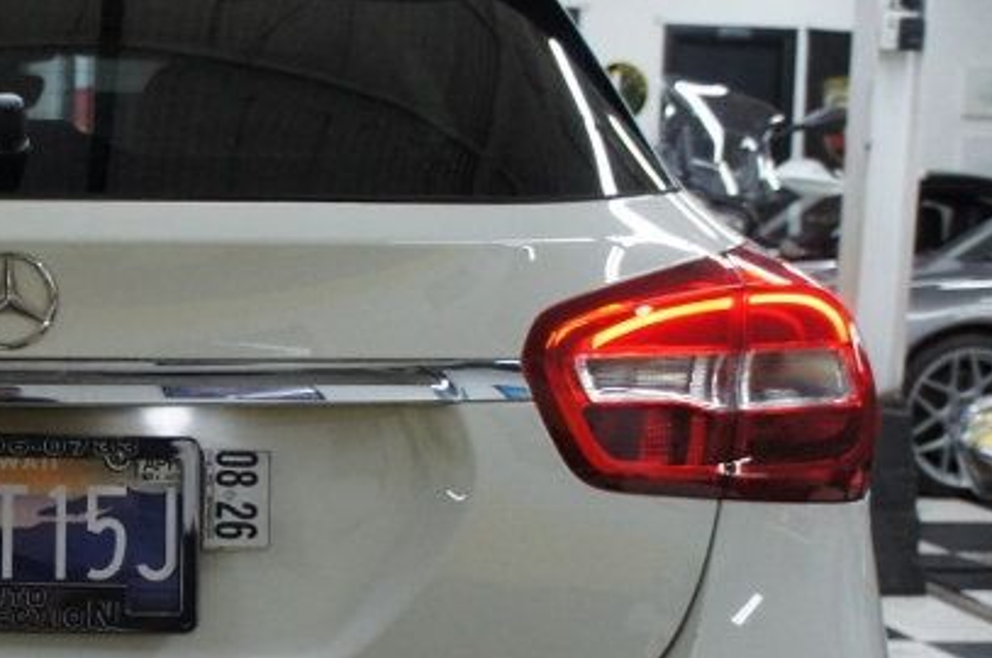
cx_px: -15
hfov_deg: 27.8
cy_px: 515
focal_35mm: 68
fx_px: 1871
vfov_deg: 19.8
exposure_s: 1/200
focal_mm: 18
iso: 1600
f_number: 3.5
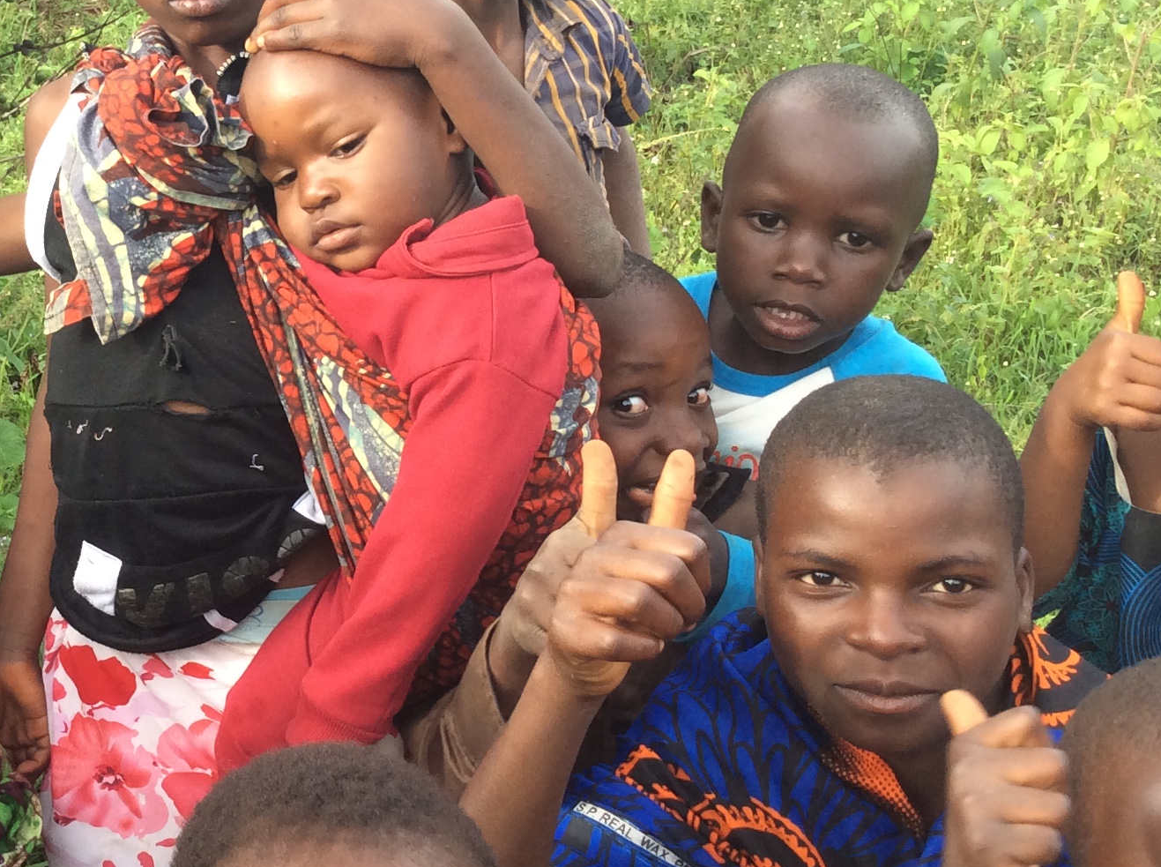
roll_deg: +1.5
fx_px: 2109
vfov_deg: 23.2
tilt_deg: -20.2
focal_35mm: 63
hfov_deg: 29.3
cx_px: 77
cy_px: 335
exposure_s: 1/119
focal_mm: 3.3
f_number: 2.4
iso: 32
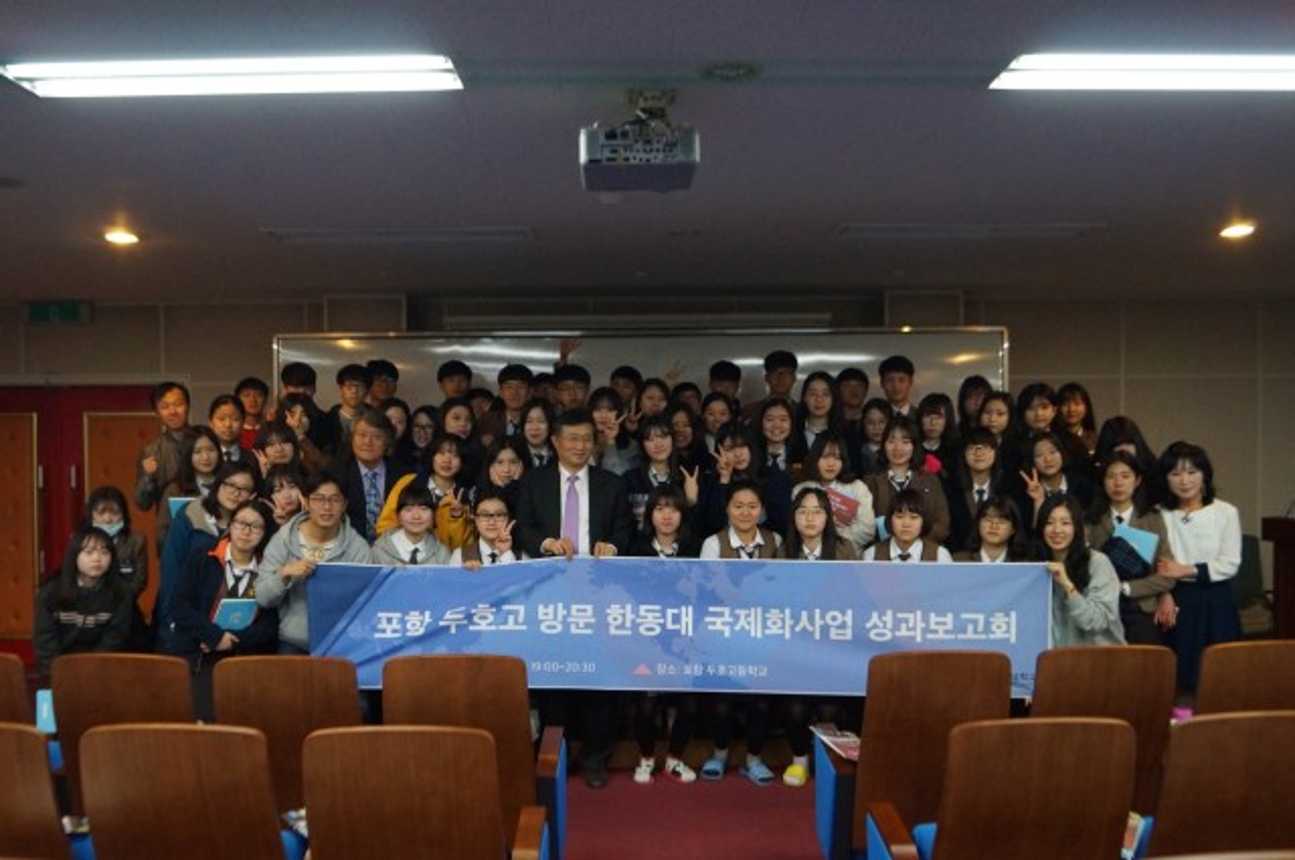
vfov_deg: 43.5
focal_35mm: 30
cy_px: 430
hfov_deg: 62.0
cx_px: 648
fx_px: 1078
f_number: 4
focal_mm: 20
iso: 2000
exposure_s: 1/160
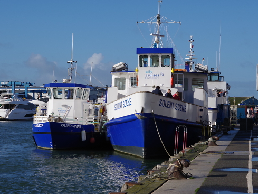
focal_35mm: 94
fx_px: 698
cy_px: 98
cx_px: 121
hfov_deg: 20.9
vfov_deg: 15.8
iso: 200
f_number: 9
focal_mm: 53
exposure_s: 1/500
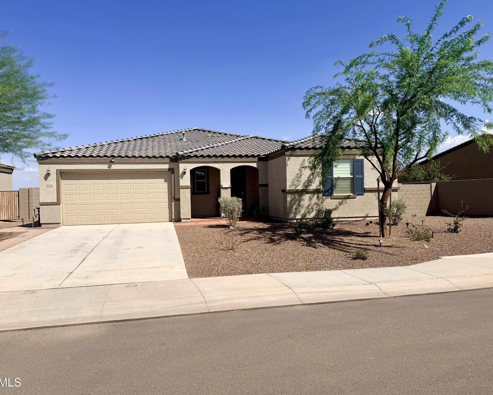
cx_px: 226
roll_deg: +1.2
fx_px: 379
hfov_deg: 65.9
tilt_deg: -0.3
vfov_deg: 54.9
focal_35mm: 26
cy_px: 196
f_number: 1.78
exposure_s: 1/8130
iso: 80
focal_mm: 6.76
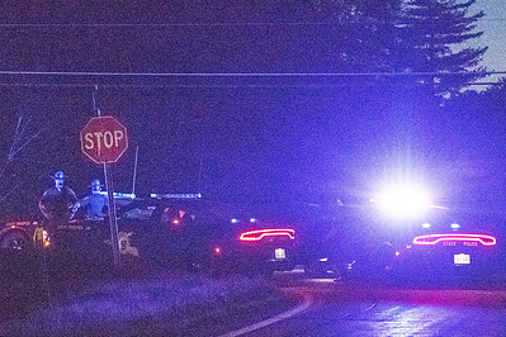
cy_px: 221
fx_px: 2909
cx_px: 288
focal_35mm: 207
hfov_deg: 9.9
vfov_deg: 6.6
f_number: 4.2
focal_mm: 95
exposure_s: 1/640
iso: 16000
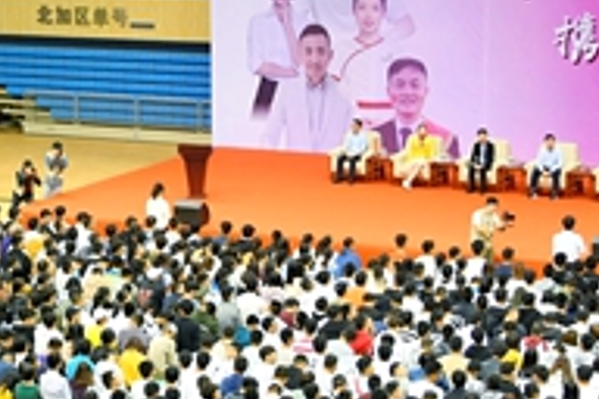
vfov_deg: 11.5
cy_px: 224
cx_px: 147
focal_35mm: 119
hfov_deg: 17.1
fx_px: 1980
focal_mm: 27
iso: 1250
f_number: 5.6
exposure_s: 1/125
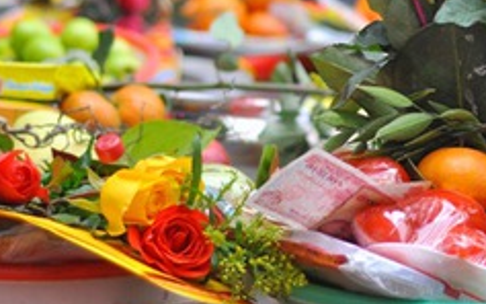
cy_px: -10
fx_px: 2556
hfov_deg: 10.7
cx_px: 513
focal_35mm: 193
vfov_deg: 6.8
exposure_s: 1/640
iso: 320
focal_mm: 50
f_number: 2.2
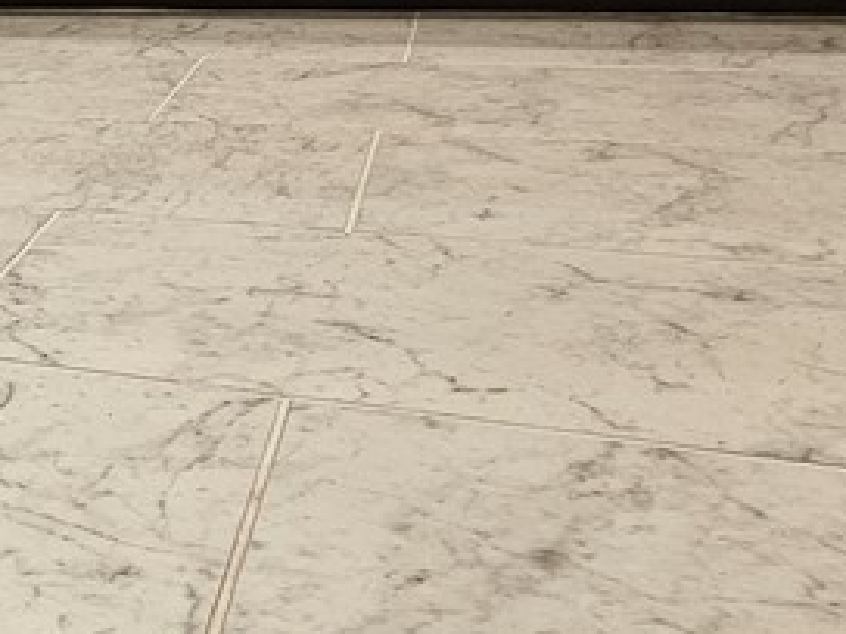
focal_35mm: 49
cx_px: -302
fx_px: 1198
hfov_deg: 29.6
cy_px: 476
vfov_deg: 29.2
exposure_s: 1/60
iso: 250
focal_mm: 2.2
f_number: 2.2
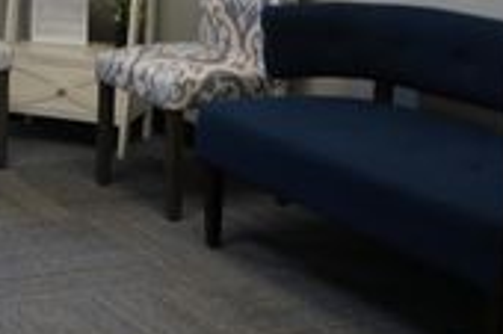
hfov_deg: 20.1
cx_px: -186
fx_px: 1270
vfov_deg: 14.5
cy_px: -81
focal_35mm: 91
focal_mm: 31
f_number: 4
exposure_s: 1/40
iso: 160
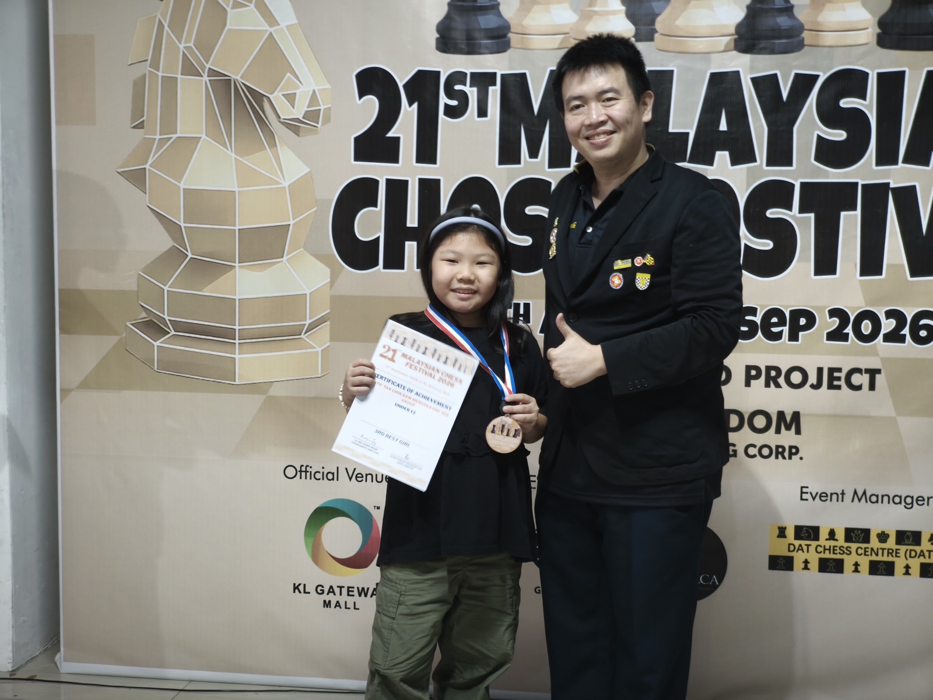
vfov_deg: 31.5
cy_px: 350
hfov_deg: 41.2
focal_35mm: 46
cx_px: 466
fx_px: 1240
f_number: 1.9
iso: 1000
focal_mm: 7.1
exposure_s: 1/50
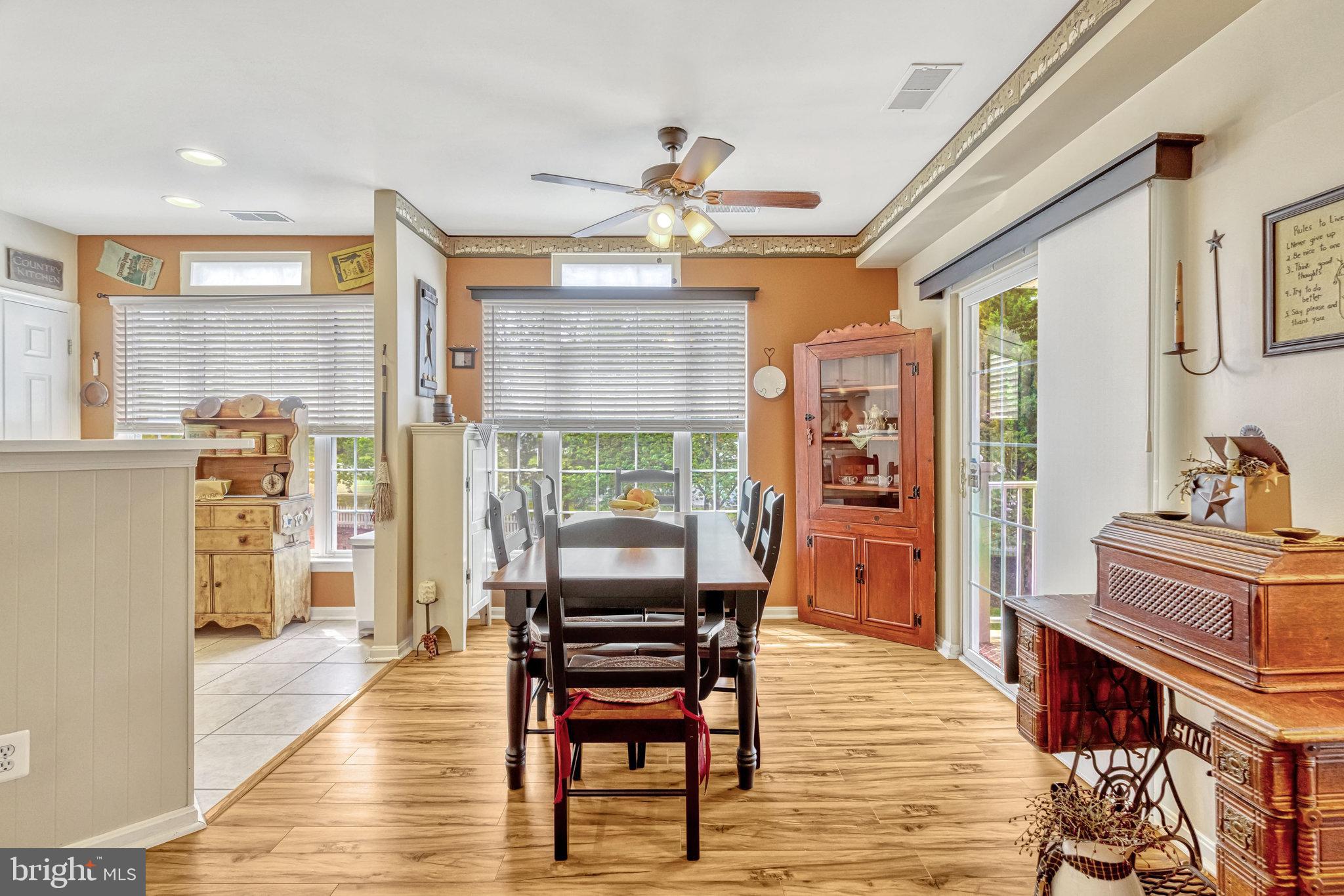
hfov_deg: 96.7
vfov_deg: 73.7
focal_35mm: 16
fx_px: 597
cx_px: 672
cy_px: 448
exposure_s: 1/60
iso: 1250
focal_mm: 16
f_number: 7.1
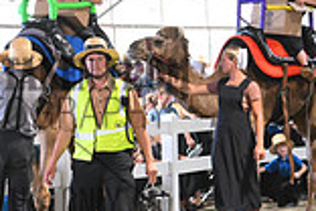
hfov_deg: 7.9
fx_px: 2291
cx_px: 14
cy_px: 90
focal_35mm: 261
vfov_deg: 5.3
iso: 6400
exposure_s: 1/487
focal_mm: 70
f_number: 3.2
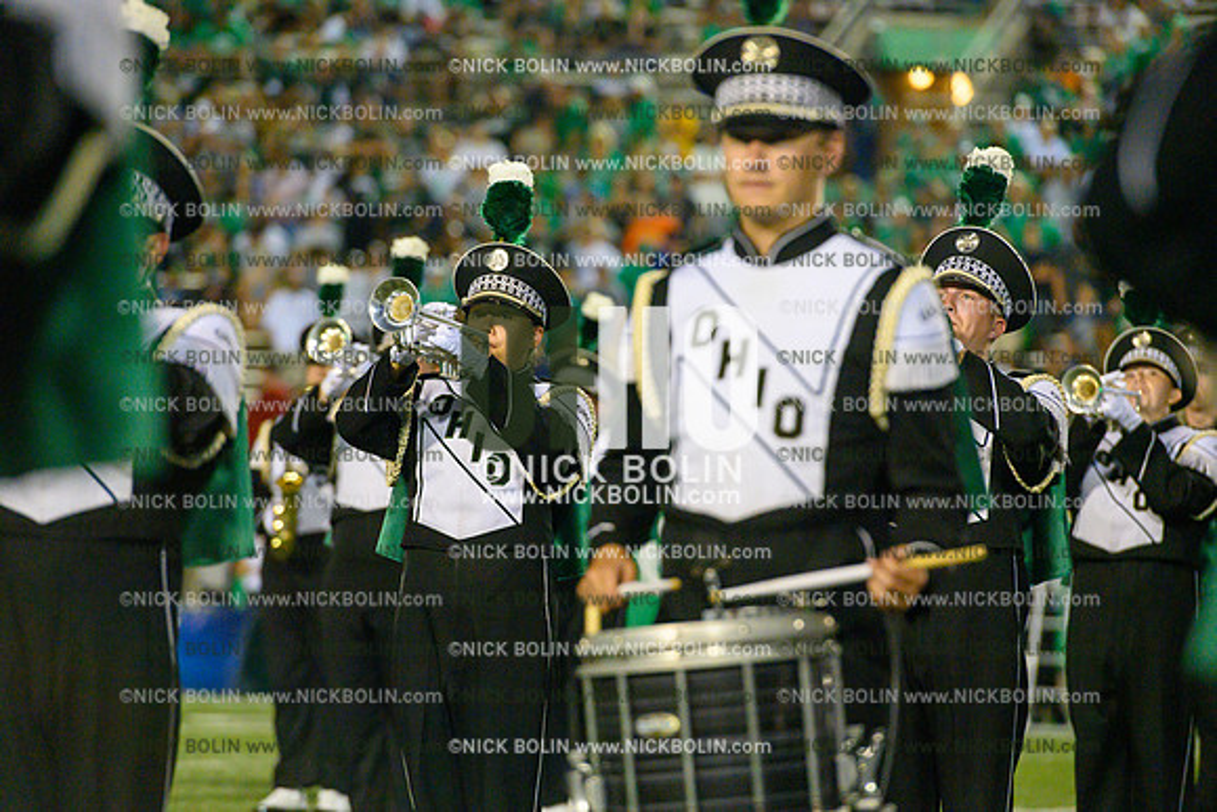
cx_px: 608
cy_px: 406
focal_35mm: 200
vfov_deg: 6.9
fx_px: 6762
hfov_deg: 10.3
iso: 10000
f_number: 4
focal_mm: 200
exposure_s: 1/1600
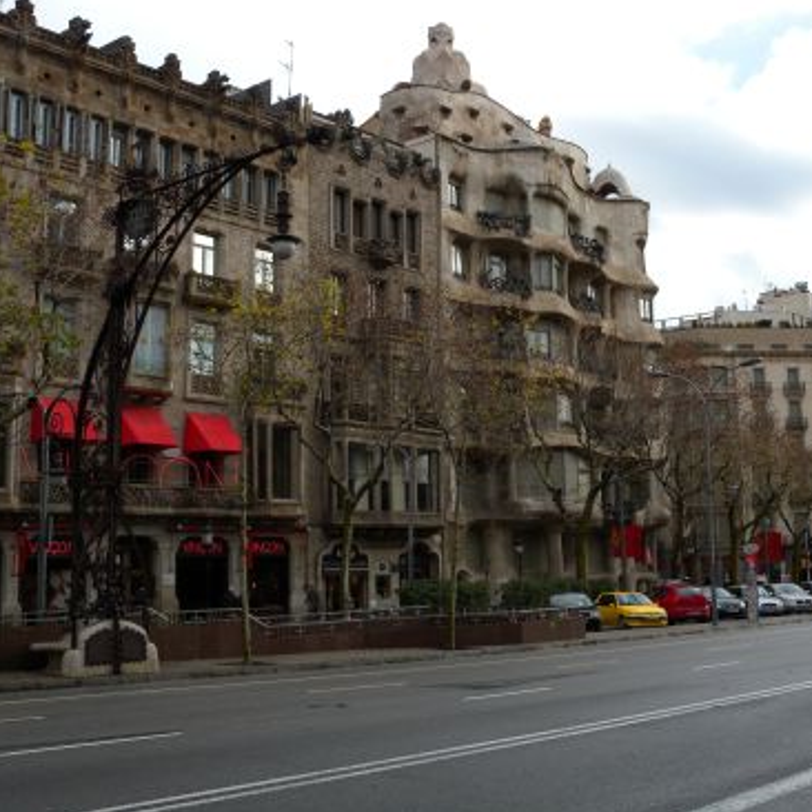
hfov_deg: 40.4
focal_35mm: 41
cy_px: 403
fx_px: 1088
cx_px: 548
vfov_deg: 40.9
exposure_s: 1/191
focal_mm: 7.3
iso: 64
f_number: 5
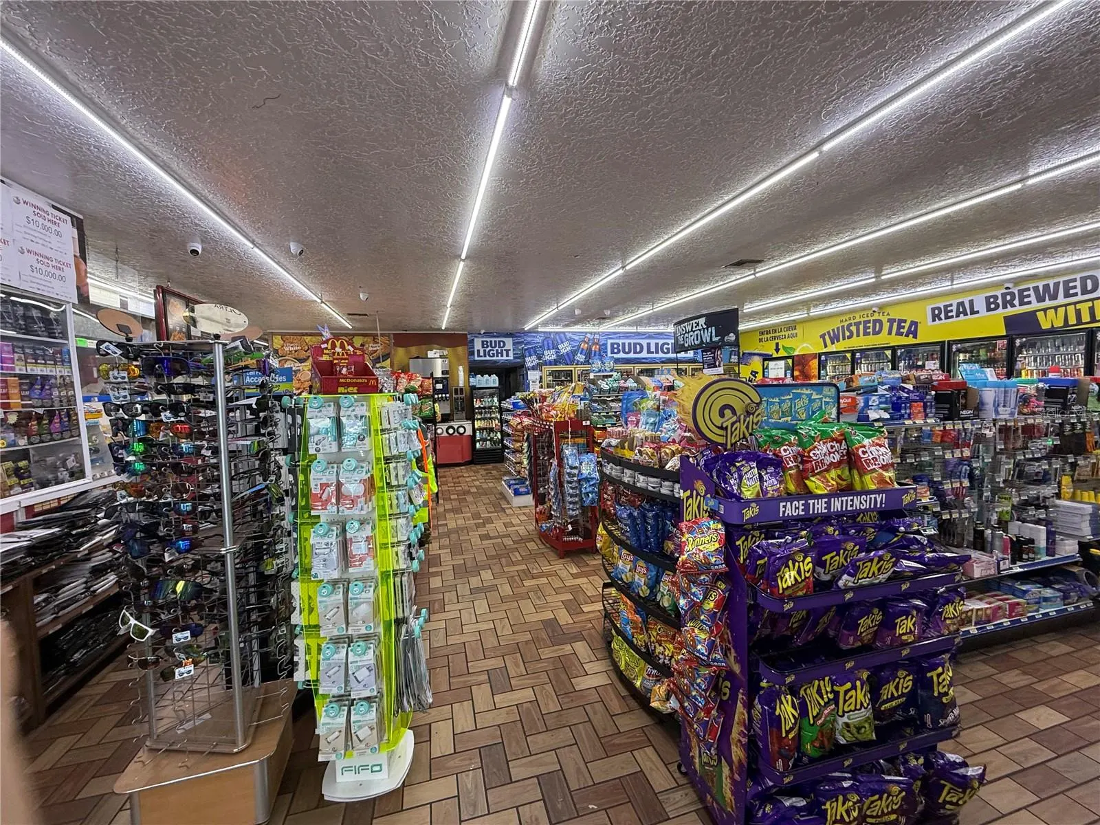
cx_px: 550
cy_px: 412
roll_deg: +1.0
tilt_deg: -3.2
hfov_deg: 102.1
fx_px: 445
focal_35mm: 14
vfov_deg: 85.7
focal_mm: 2.22
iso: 160
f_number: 2.2
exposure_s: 1/120
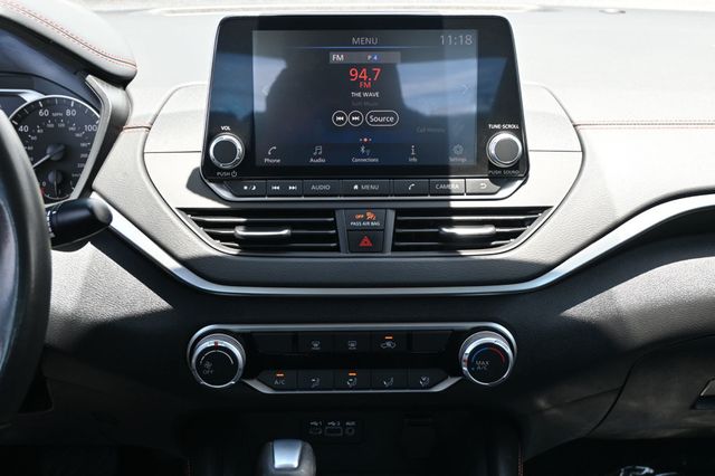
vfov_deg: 27.6
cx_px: 358
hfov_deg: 40.6
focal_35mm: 49
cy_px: 238
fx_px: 968
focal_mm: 32.5
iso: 450
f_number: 5
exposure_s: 1/125
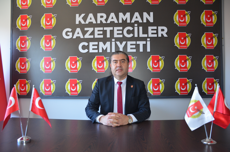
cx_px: 115
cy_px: 76
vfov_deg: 47.7
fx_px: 172
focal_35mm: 27
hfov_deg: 67.5
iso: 800
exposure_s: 1/60
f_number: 3.5
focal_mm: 18
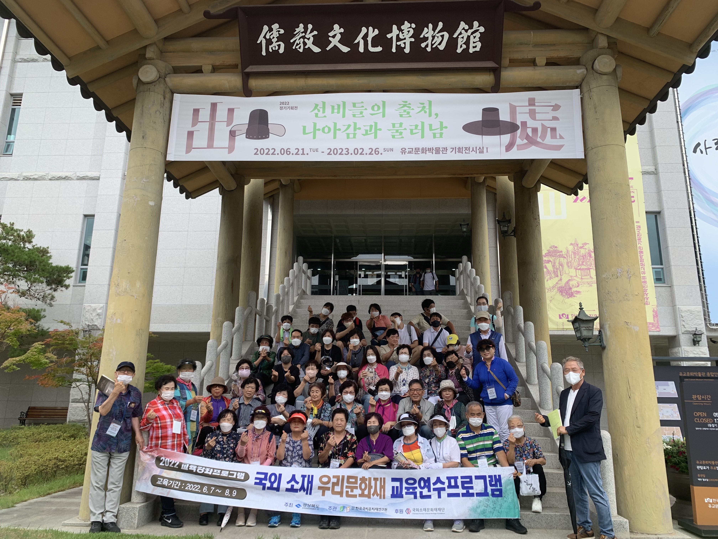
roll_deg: -2.1
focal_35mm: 26
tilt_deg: +13.5
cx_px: 359
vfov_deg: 53.1
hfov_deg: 67.3
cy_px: 270
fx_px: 539
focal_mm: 4.25
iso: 25
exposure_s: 1/1299
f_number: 1.8
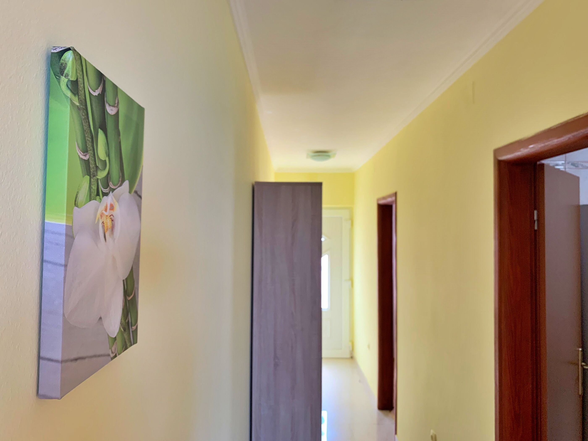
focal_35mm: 26
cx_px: 294
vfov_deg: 53.1
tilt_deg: +2.2
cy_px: 220
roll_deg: +0.8
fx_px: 442
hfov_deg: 67.3
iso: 64
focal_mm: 4.25
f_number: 1.8
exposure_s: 1/50
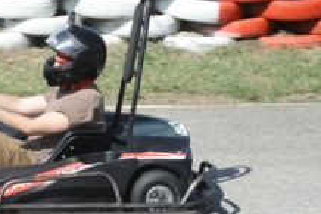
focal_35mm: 500
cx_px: 50
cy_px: 72
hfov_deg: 4.1
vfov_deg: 2.7
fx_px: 4455
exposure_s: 1/640
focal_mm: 170
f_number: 7.1
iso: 320
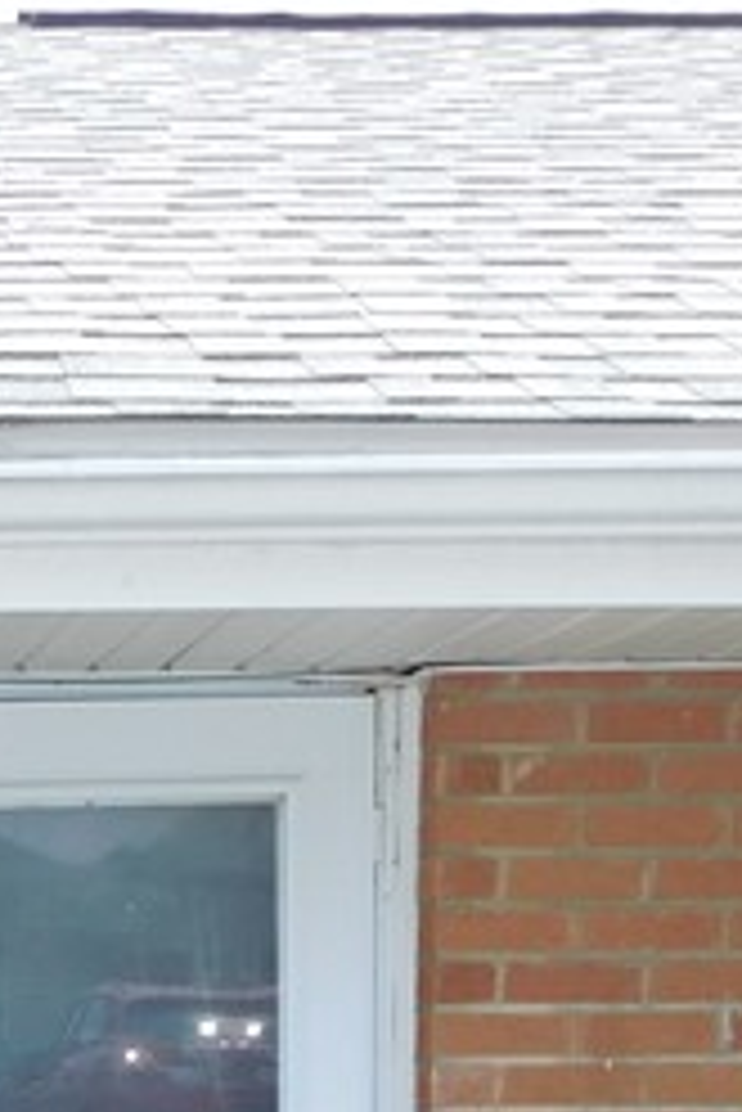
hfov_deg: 13.2
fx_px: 3056
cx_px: -310
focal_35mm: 99
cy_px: 1580
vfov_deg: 18.6
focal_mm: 4
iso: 125
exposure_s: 1/640
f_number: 3
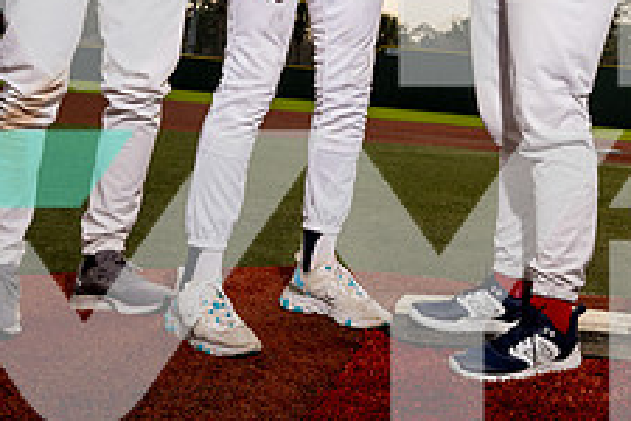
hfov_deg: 24.6
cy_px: -60
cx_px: 564
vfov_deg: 16.5
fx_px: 1402
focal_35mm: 80
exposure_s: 1/250
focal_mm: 31
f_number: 11
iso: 250
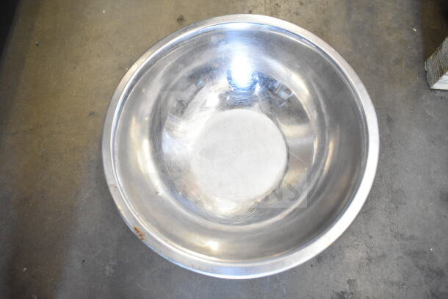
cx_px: 224
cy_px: 150
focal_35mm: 27
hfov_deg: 67.4
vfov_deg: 48.0
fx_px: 336
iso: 1600
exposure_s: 1/50
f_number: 3.5
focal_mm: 18
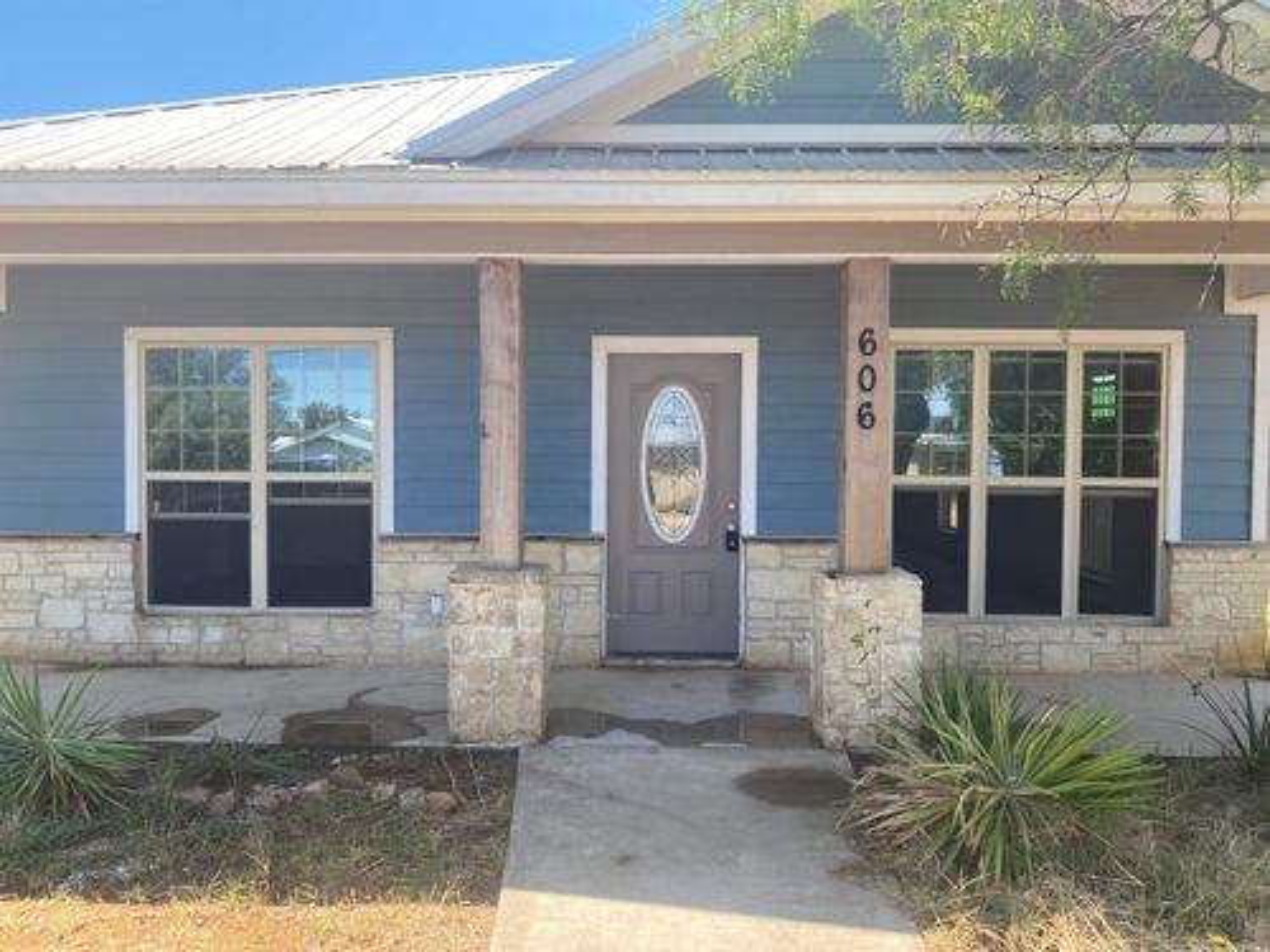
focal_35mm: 26
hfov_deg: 67.3
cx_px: 635
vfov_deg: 53.1
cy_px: 476
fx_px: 954
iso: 32
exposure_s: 1/669
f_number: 1.8
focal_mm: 4.25
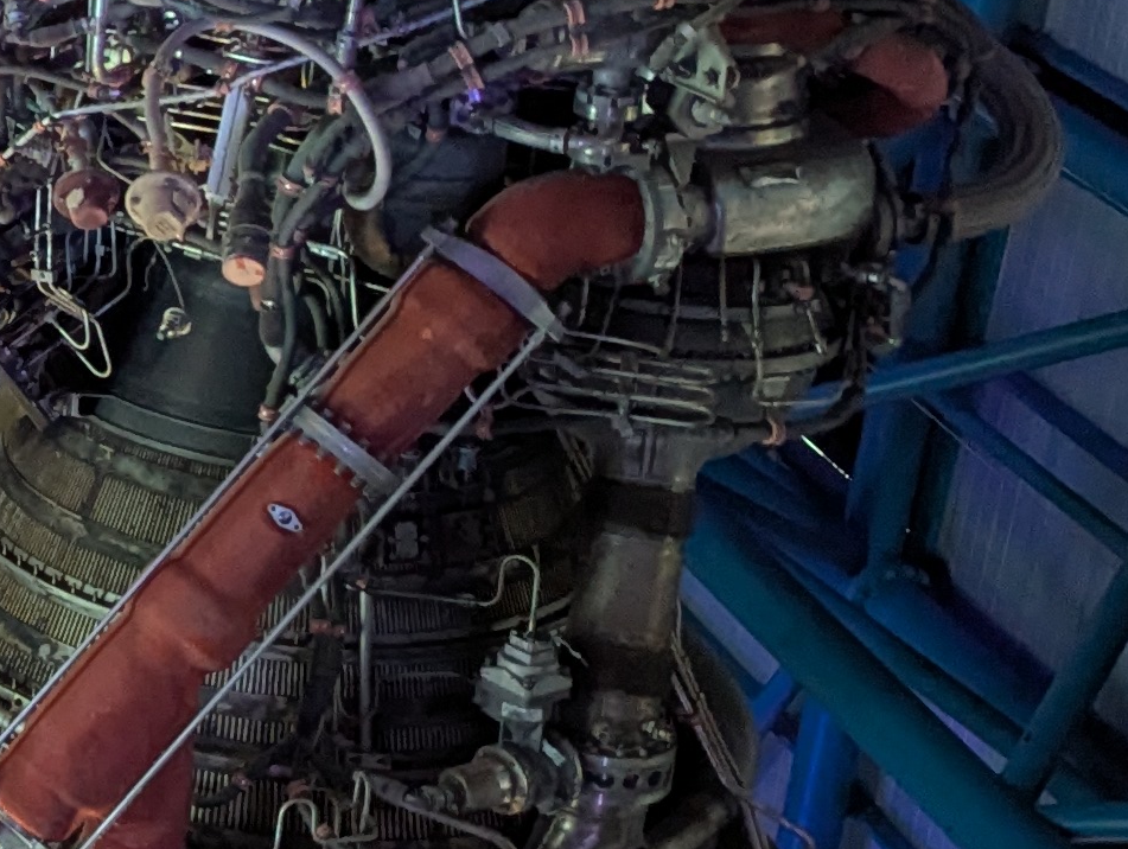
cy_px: 267
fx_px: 3361
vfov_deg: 14.4
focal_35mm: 103
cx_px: -888
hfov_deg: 16.2
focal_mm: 6.81
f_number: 1.85
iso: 1042
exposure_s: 1/120
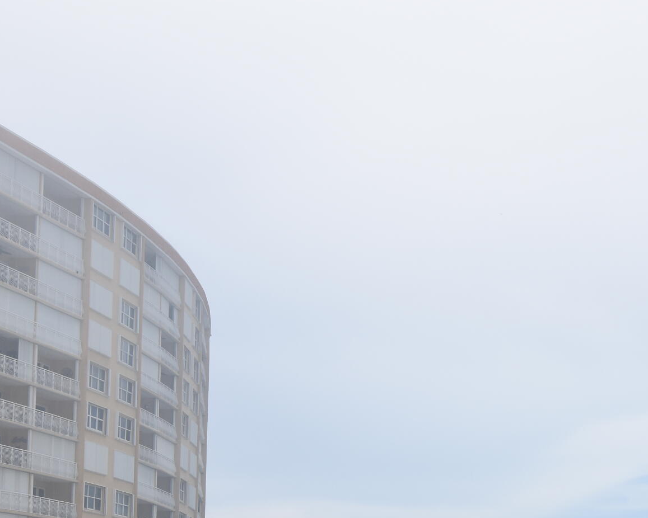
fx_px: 1400
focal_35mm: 73
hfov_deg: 24.2
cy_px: 539
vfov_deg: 20.2
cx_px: 733
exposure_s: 1/400
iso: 200
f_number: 10
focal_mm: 20
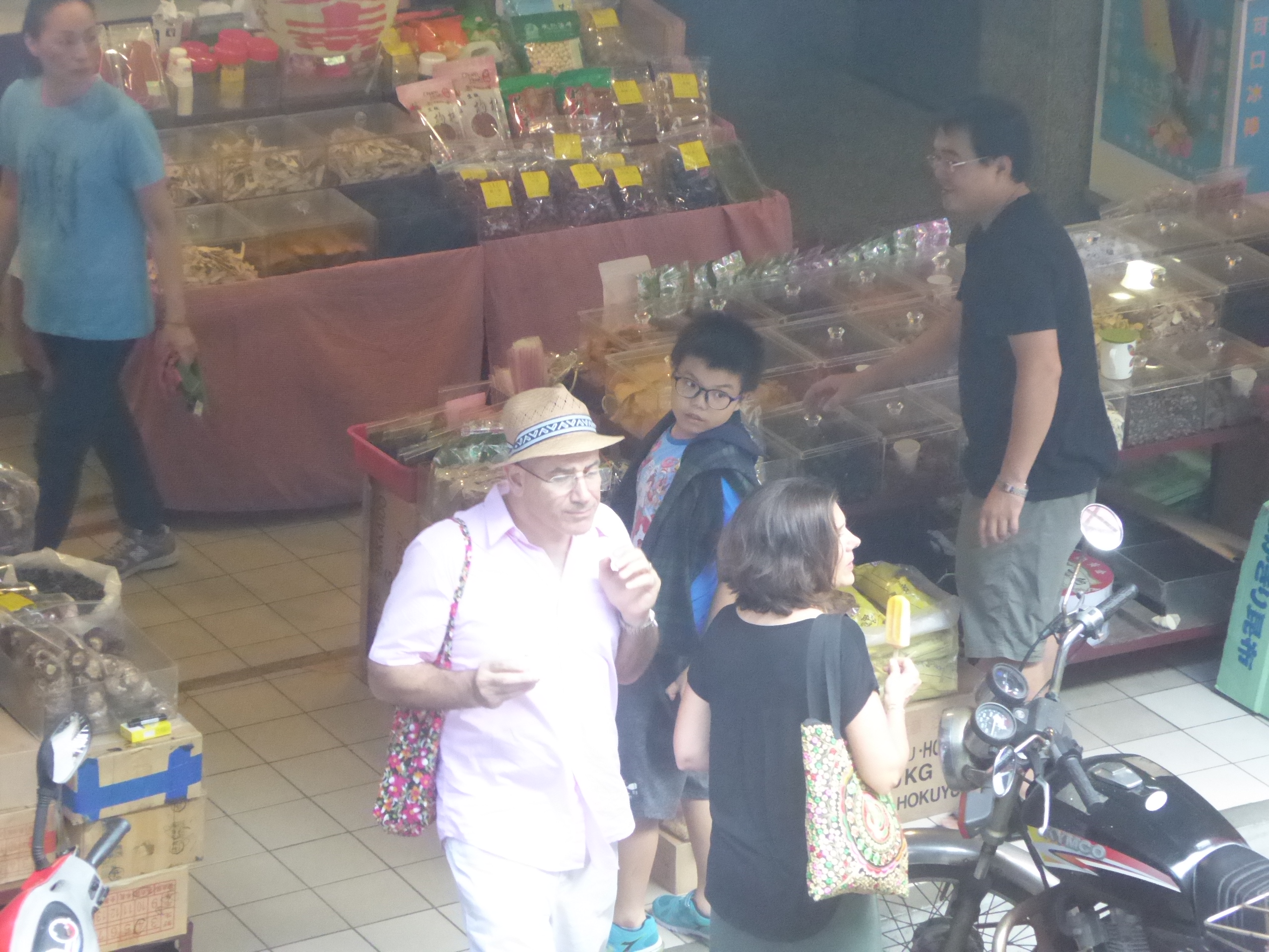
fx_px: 5829
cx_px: 634
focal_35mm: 159
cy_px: 476
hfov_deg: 12.4
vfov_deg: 9.3
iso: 1600
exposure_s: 1/80
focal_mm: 25.6
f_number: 5.4
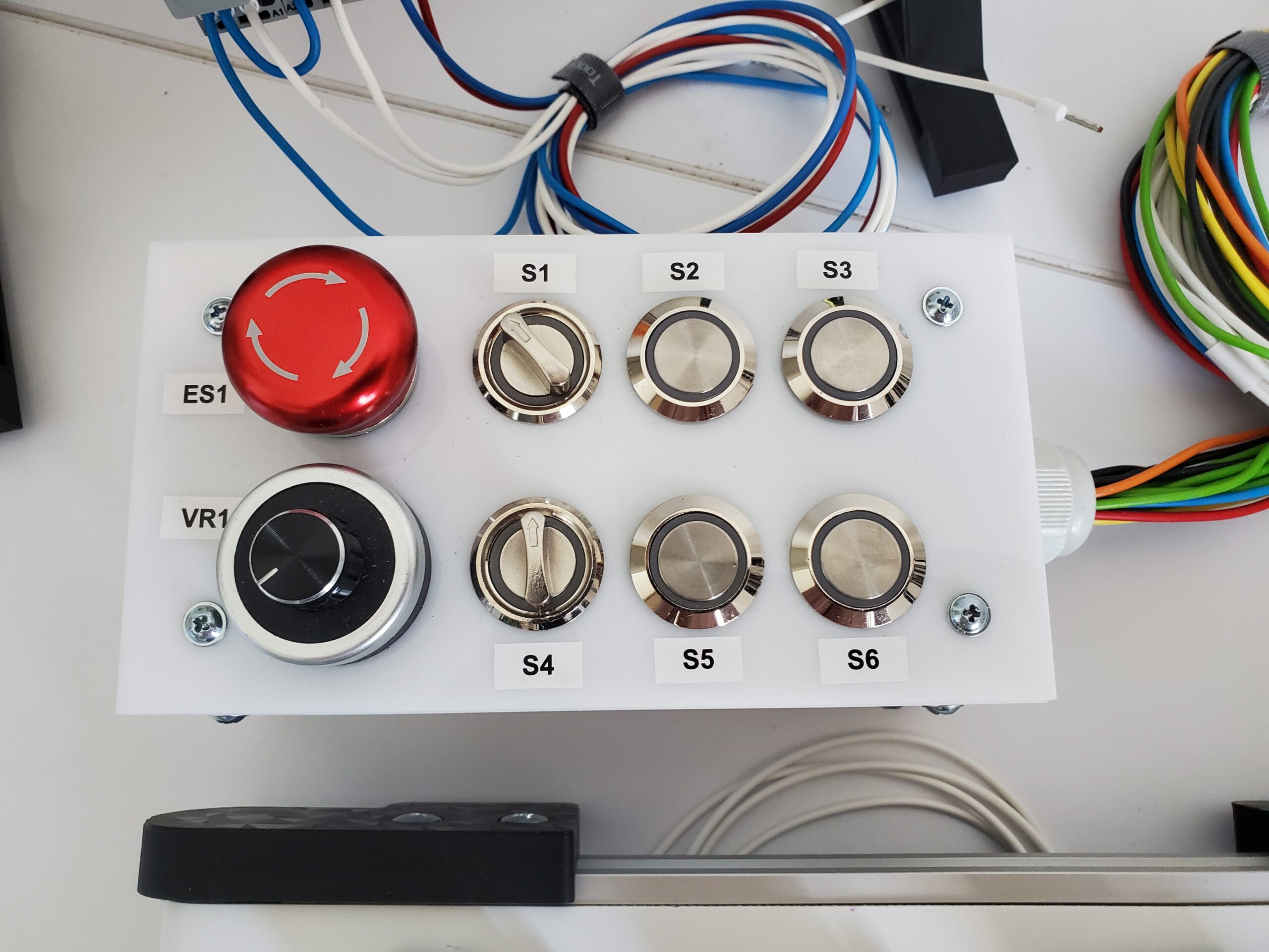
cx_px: 634
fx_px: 953
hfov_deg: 67.3
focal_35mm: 26
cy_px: 476
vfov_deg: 53.1
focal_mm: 4.3
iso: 250
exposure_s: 1/50
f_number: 2.4
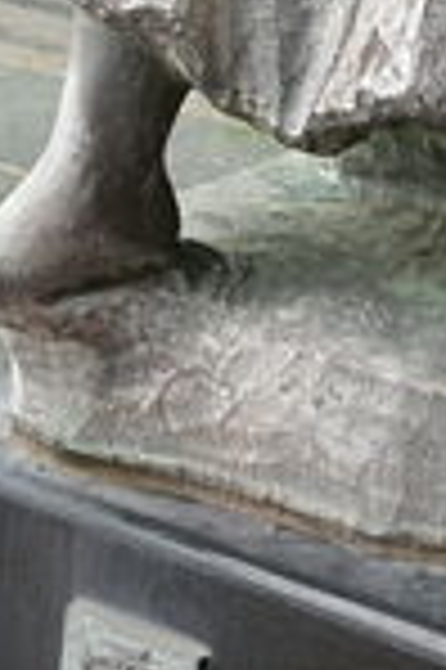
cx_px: 417
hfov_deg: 8.4
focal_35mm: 163
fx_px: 3036
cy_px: -387
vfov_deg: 12.0
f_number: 5
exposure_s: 1/250
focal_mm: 38
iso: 280
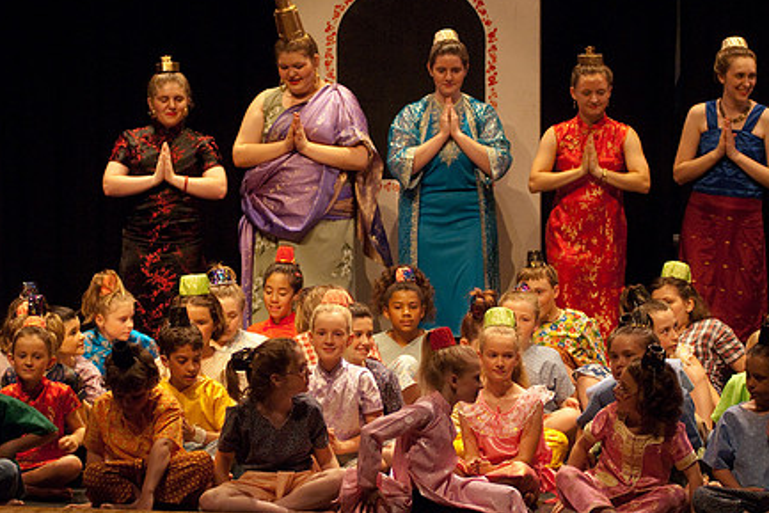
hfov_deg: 12.7
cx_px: 307
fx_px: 3440
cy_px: 275
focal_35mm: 161
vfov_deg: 8.5
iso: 1000
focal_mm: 80
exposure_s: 1/160
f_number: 2.8
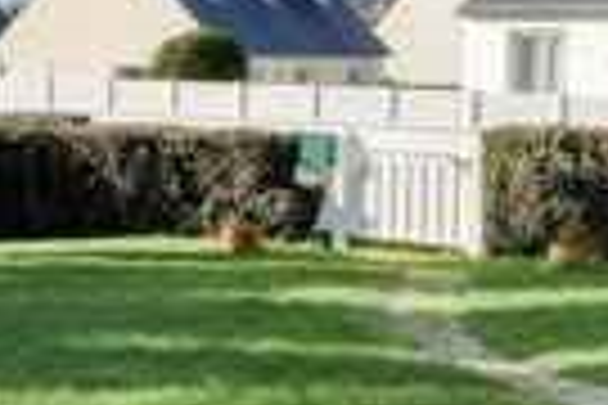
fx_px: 1664
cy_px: 164
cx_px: -18
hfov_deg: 20.0
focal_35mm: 99
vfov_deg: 13.9
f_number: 8
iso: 800
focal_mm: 16.6
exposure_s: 1/4000
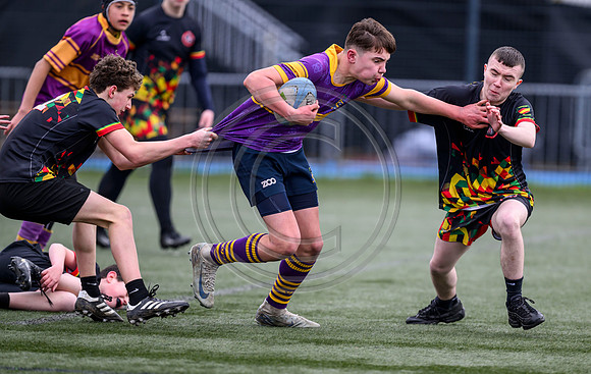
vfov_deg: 2.9
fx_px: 7459
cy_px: 224
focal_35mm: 462
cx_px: 336
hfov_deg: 4.5
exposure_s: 1/1600
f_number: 3.2
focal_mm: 400
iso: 500
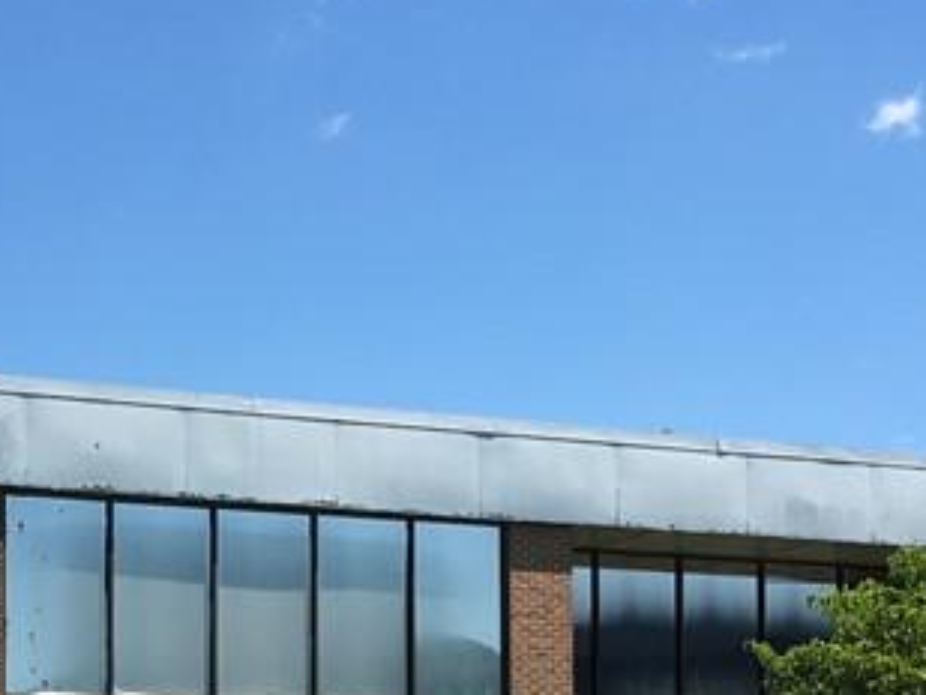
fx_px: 2569
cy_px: 776
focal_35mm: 96
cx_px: 195
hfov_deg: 20.2
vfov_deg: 15.0
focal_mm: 4.15
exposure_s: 1/1304
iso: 25
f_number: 2.2
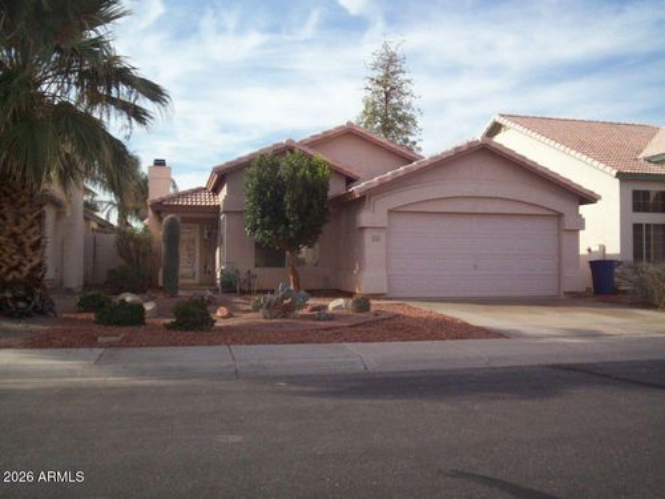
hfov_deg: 51.4
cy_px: 250
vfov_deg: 39.7
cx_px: 332
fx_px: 692
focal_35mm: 36
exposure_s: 1/587
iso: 100
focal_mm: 5.9
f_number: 4.5
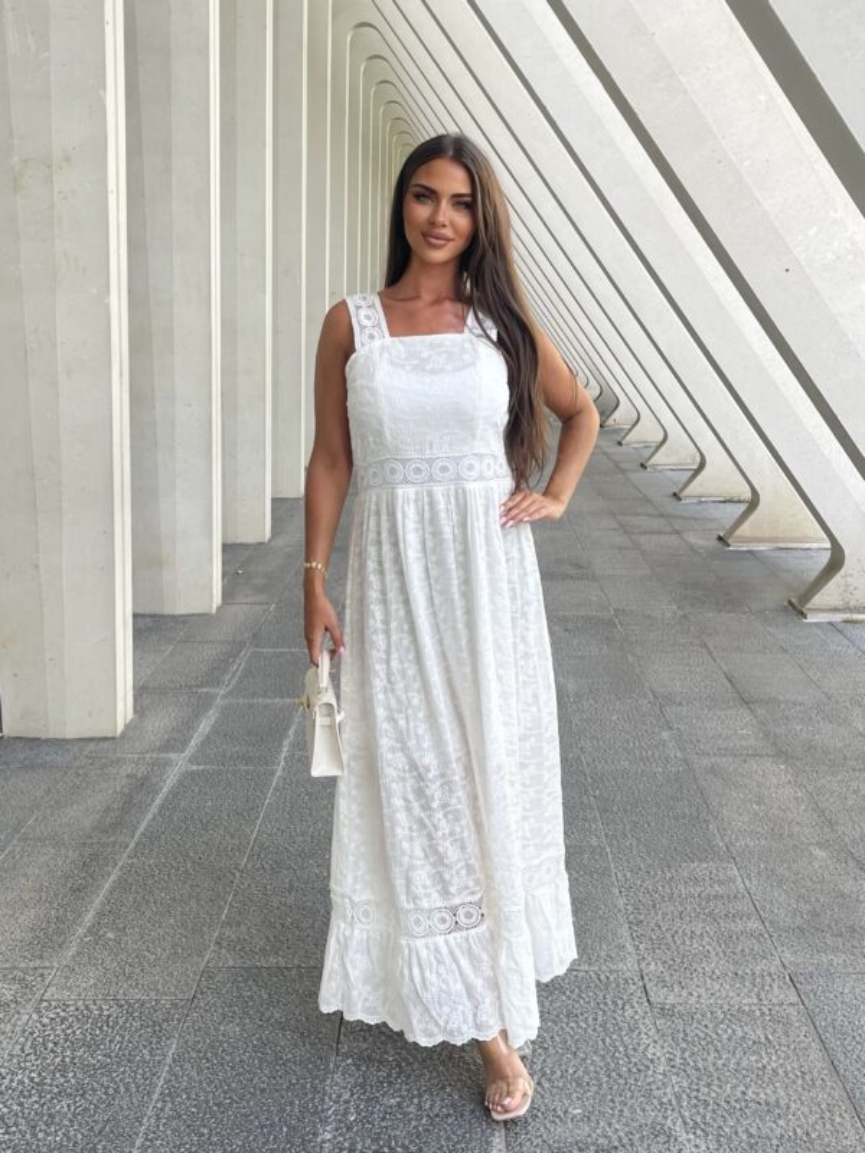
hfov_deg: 54.9
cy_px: 576
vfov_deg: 69.4
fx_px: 833
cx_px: 432
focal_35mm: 25
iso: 32
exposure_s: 1/122
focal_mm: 5.1
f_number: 1.6
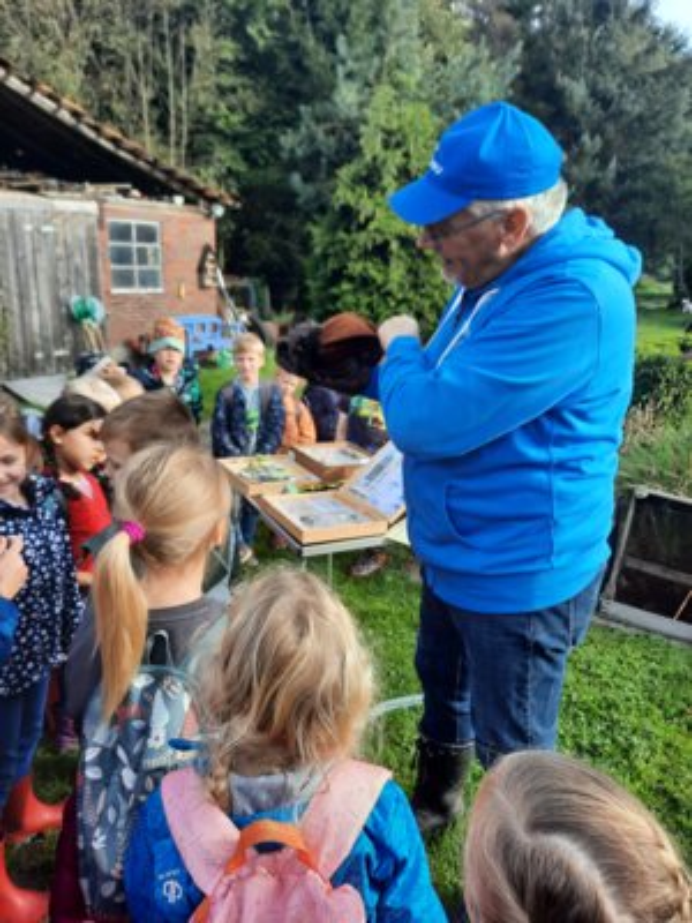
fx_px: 666
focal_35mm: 25
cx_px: 346
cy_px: 462
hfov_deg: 54.9
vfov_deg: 69.4
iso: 32
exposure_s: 1/292
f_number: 2
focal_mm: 4.6
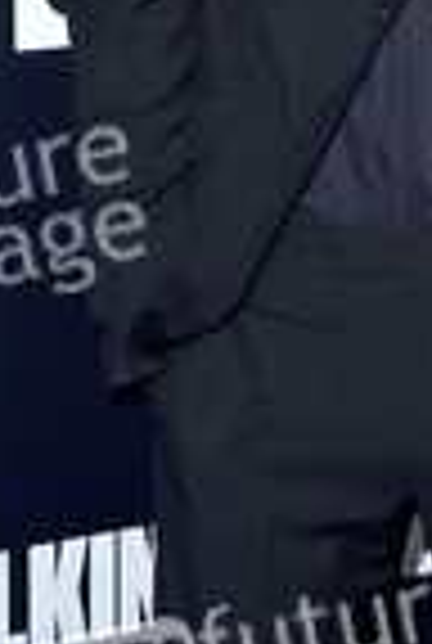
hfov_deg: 10.2
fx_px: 2400
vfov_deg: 15.0
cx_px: 407
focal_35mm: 134
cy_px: 9
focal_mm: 48
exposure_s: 1/200
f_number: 5.6
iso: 400
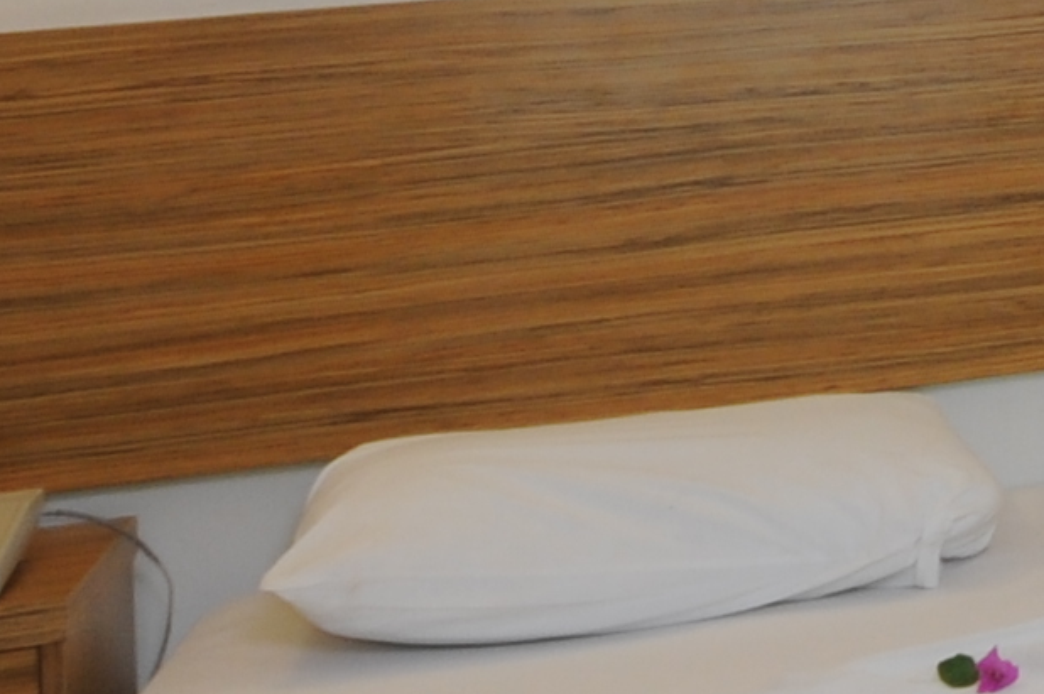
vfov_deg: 12.5
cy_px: -360
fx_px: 3014
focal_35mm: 104
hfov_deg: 16.3
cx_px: 1912
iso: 200
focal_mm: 10
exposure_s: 1/2
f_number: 10
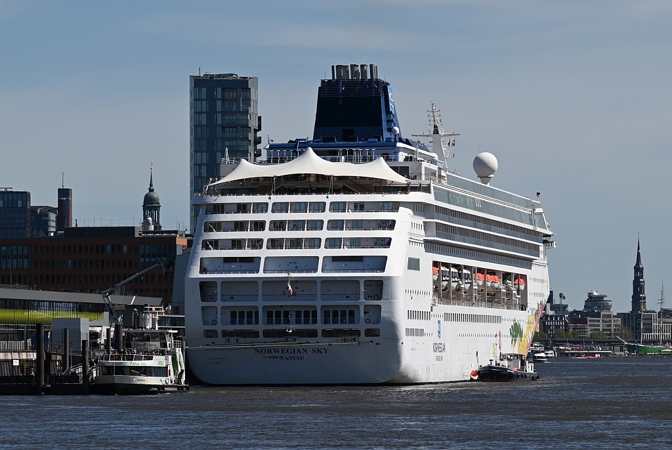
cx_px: 336
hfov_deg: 17.0
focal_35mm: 120
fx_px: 2242
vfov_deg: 11.4
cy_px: 225
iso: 100
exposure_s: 1/800
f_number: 7.1
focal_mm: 120
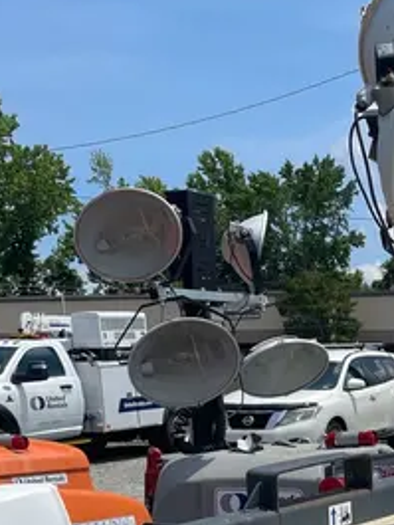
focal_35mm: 72
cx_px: 499
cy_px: 554
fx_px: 1092
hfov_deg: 19.1
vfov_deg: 25.4
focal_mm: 4.2
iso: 32
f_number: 1.6
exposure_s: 1/4651
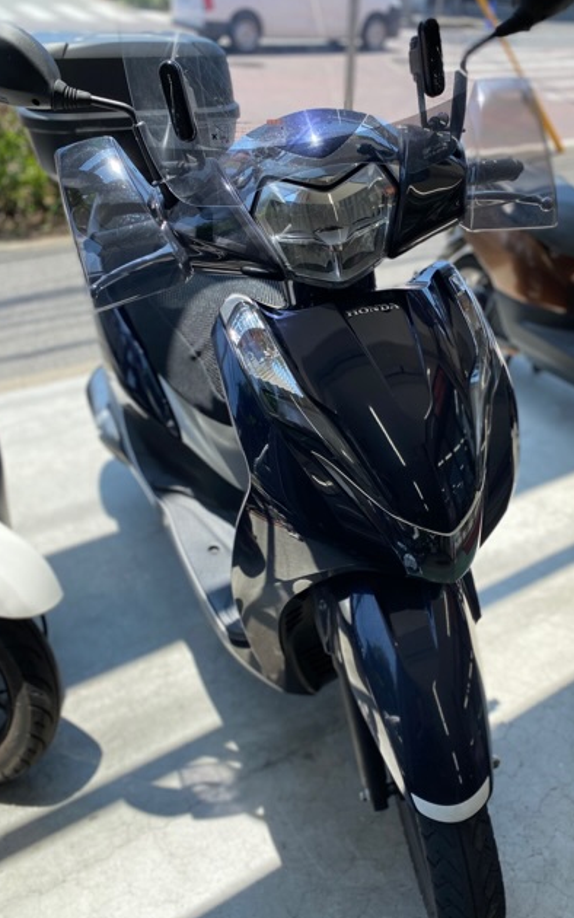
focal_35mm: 28
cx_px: 334
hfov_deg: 44.4
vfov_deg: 66.5
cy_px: 462
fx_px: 701
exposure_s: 1/912
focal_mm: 4.25
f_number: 1.8
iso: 32
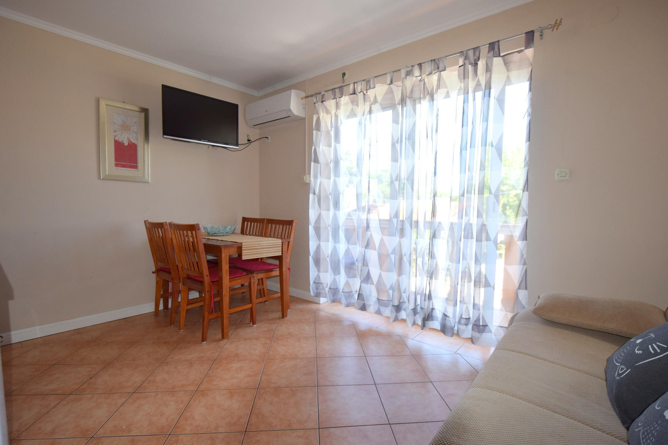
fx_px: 306
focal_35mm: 16
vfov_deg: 72.1
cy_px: 222
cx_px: 334
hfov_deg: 95.0
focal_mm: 11
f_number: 5.6
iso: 720
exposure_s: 1/125
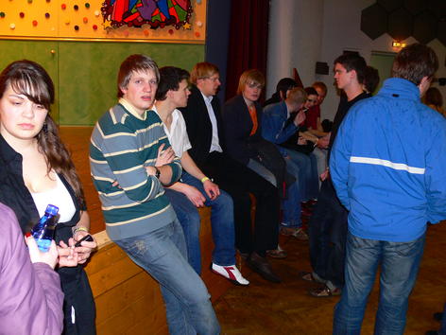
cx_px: 223
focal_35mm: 35
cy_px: 168
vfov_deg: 40.7
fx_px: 451
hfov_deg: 52.6
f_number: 2.8
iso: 100
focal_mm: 7.4
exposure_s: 1/30
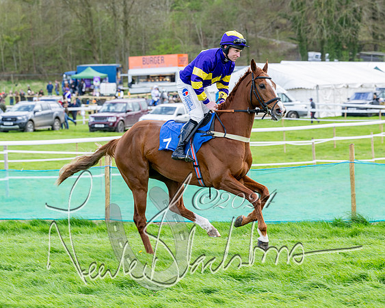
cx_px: 212
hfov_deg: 14.0
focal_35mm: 138
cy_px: 171
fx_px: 1569
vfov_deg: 11.2
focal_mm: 110
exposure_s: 1/640
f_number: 5
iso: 400
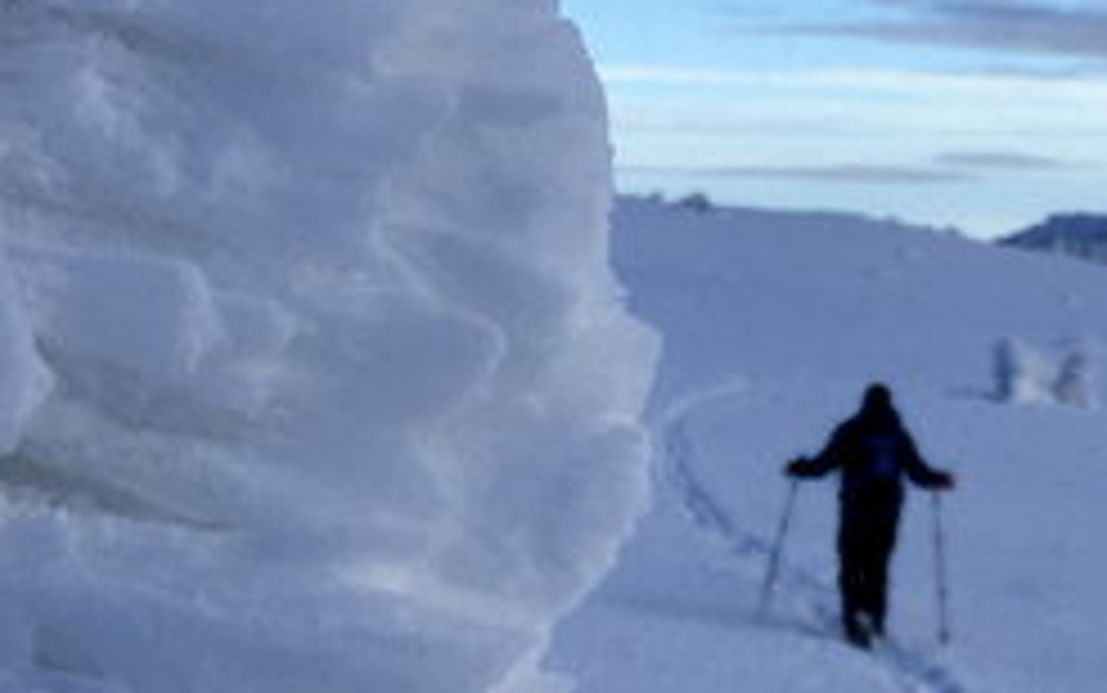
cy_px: 482
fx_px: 3863
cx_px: 788
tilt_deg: -4.0
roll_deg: -0.6
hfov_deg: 16.2
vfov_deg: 10.2
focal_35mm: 128
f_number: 2.2
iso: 25
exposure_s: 1/1923
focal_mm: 4.15
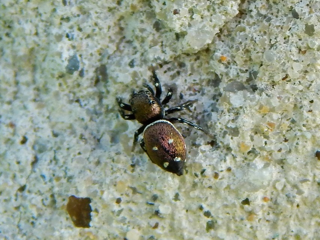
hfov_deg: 18.9
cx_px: 160
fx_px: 962
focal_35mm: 104
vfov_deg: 14.2
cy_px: 120
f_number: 4.5
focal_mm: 18.7
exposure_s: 1/125
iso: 125
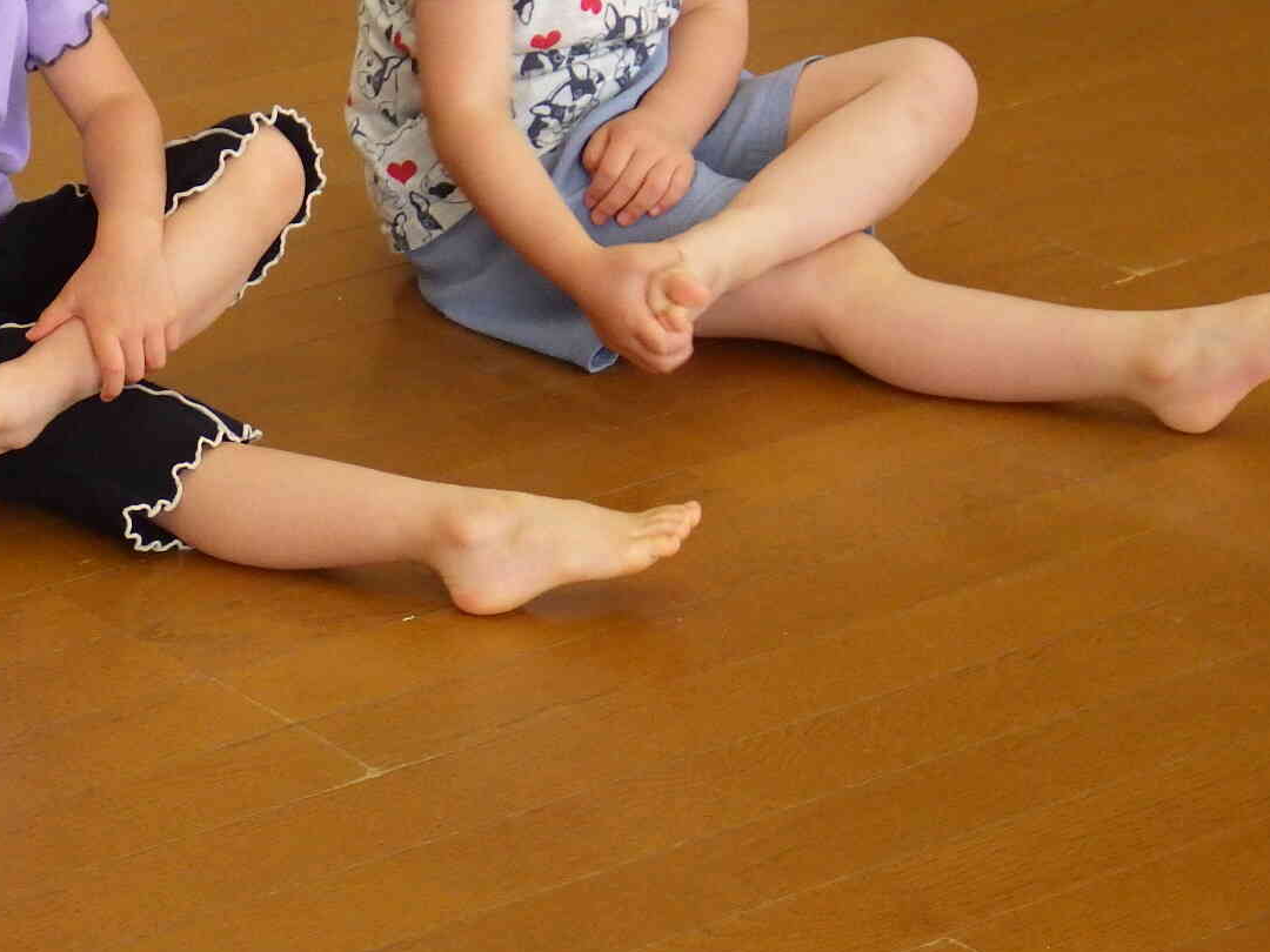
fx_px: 5356
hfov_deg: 13.4
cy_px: 83
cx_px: 158
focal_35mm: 146
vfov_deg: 10.1
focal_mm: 13.7
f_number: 4.8
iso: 500
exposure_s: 1/80
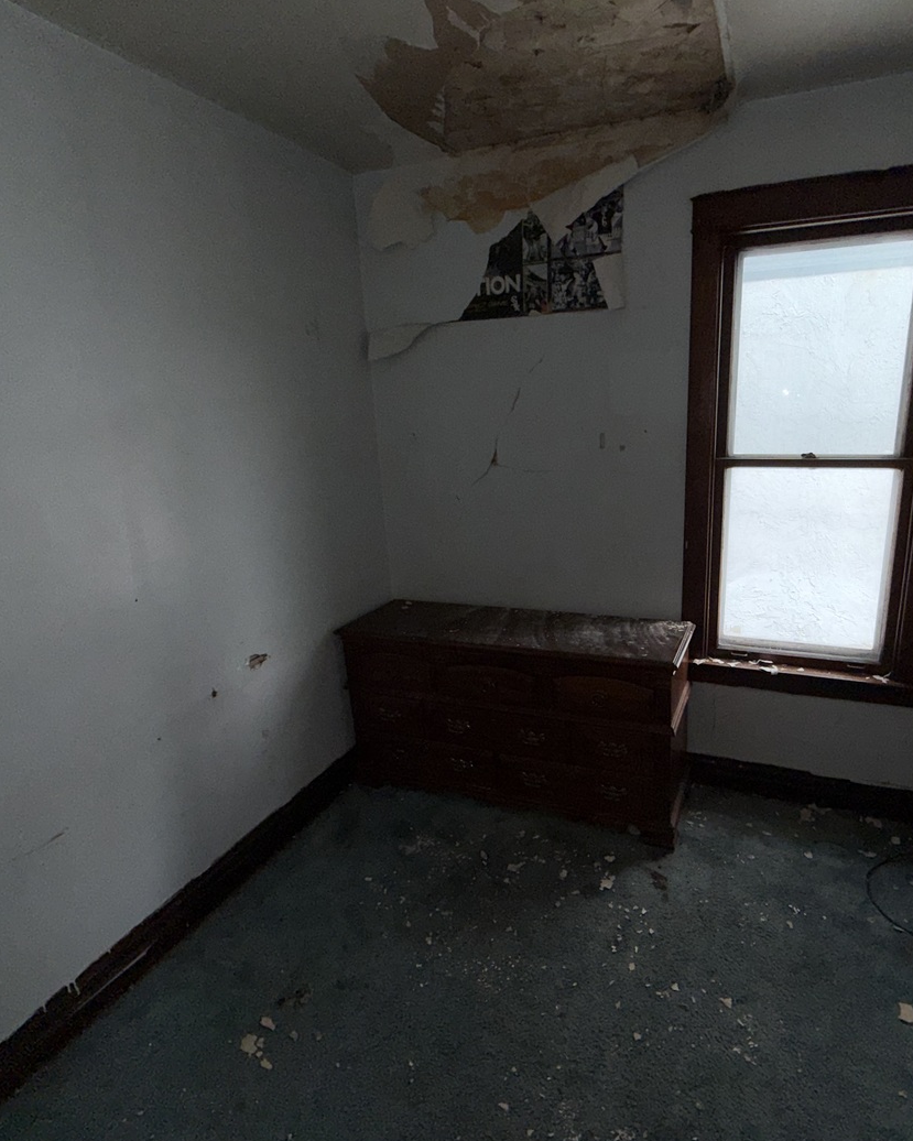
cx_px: 542
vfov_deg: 83.3
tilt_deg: -14.2
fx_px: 642
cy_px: 570
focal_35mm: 19
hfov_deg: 70.2
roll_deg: +1.0
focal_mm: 2.22
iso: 25
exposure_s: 1/122
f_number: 2.2
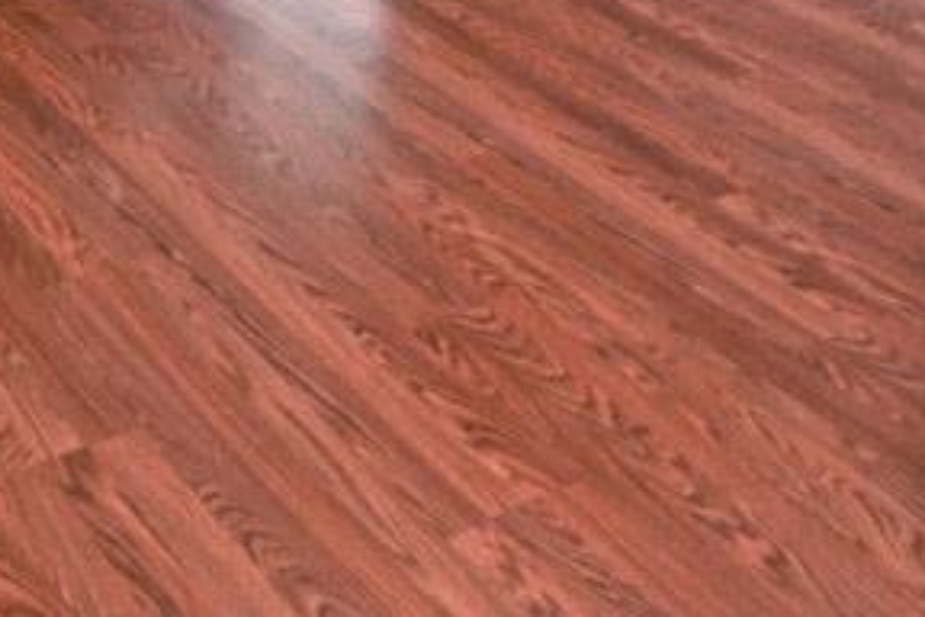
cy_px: -704
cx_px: 514
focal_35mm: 73
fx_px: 1876
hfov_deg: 27.7
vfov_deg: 14.6
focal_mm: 14
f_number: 4
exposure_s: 1/60
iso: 1250
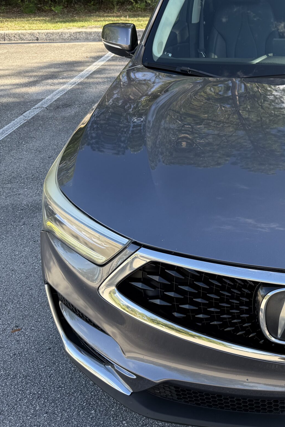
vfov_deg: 47.3
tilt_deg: -26.8
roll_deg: +0.0
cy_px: 188
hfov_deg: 29.6
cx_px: 309
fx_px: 487
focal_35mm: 41
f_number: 1.78
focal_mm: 6.76
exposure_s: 1/539
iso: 80
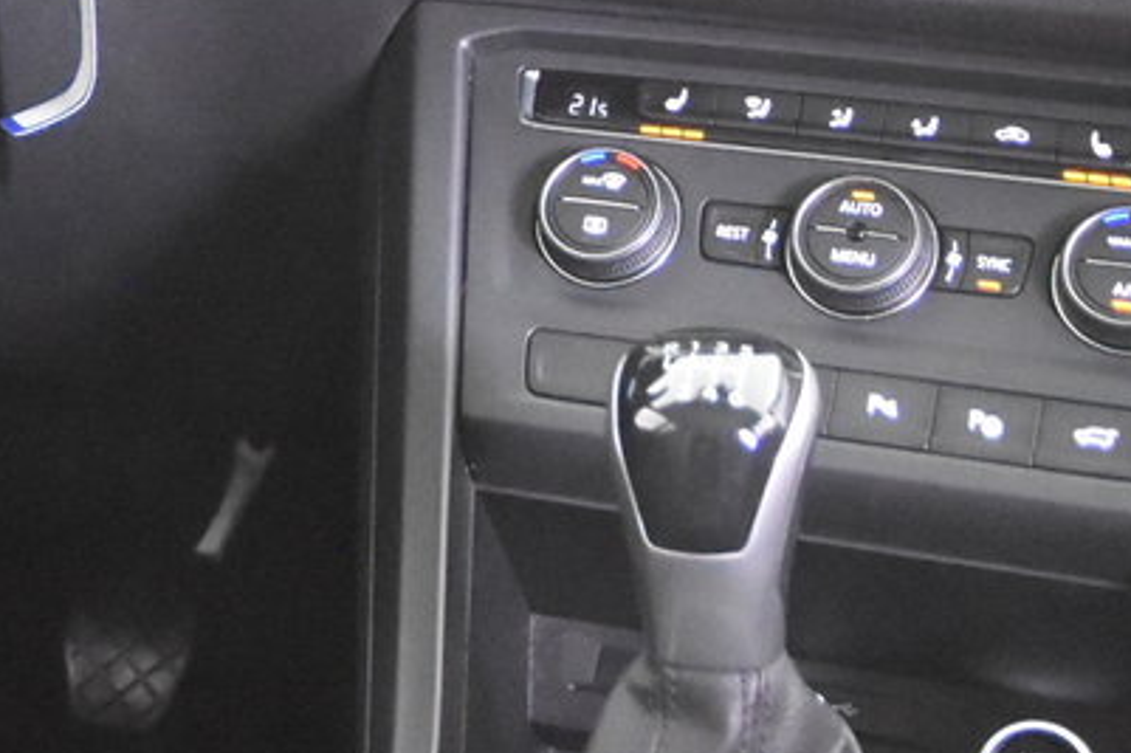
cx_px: -164
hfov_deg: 17.1
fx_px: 3611
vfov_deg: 11.7
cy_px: -123
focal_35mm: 115
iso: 11400
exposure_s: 1/40
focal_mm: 24
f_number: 3
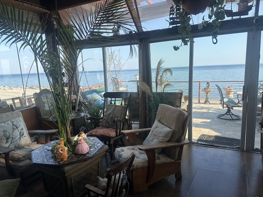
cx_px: 135
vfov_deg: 54.9
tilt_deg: -9.0
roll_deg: +2.0
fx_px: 190
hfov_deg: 69.4
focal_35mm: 25
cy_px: 102
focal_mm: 6.86
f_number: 1.78
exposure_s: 1/1562
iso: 80
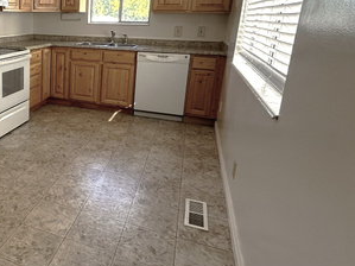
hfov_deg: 53.3
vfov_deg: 46.2
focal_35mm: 30
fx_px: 308
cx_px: 43
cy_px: 93
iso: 100
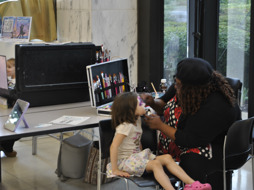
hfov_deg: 23.8
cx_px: 122
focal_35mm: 82
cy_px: 95
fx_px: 602
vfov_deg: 18.0
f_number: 5.6
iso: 100
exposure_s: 1/1.6
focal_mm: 50
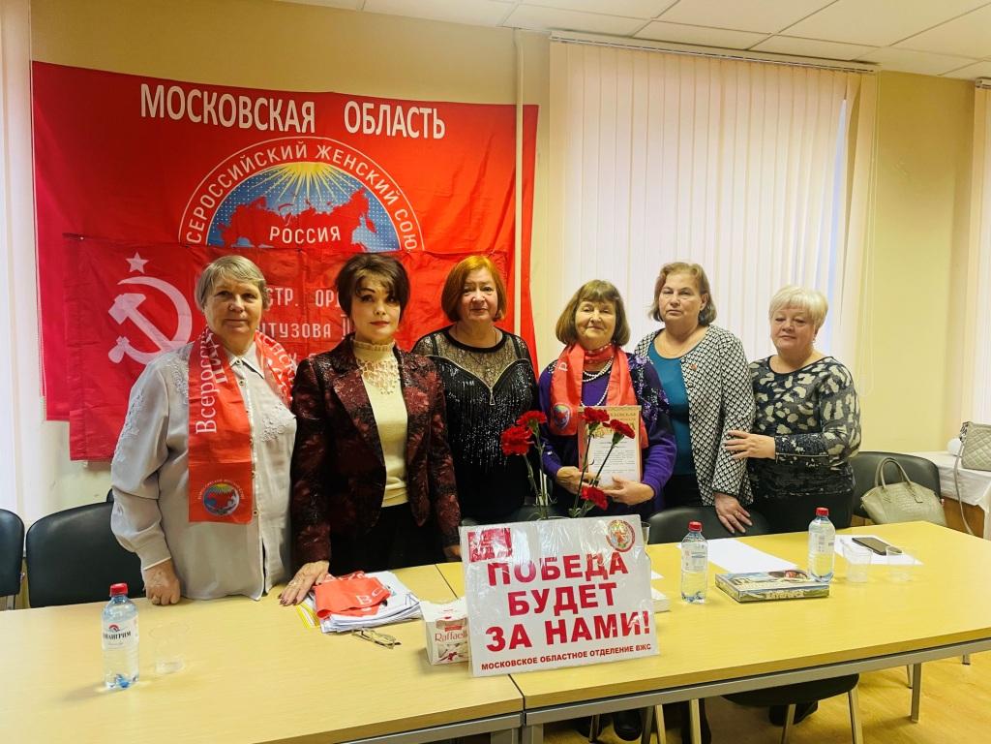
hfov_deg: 67.3
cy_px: 372
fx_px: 744
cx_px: 496
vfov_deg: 53.1
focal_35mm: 26
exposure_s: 1/50
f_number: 1.6
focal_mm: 4.2
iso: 125
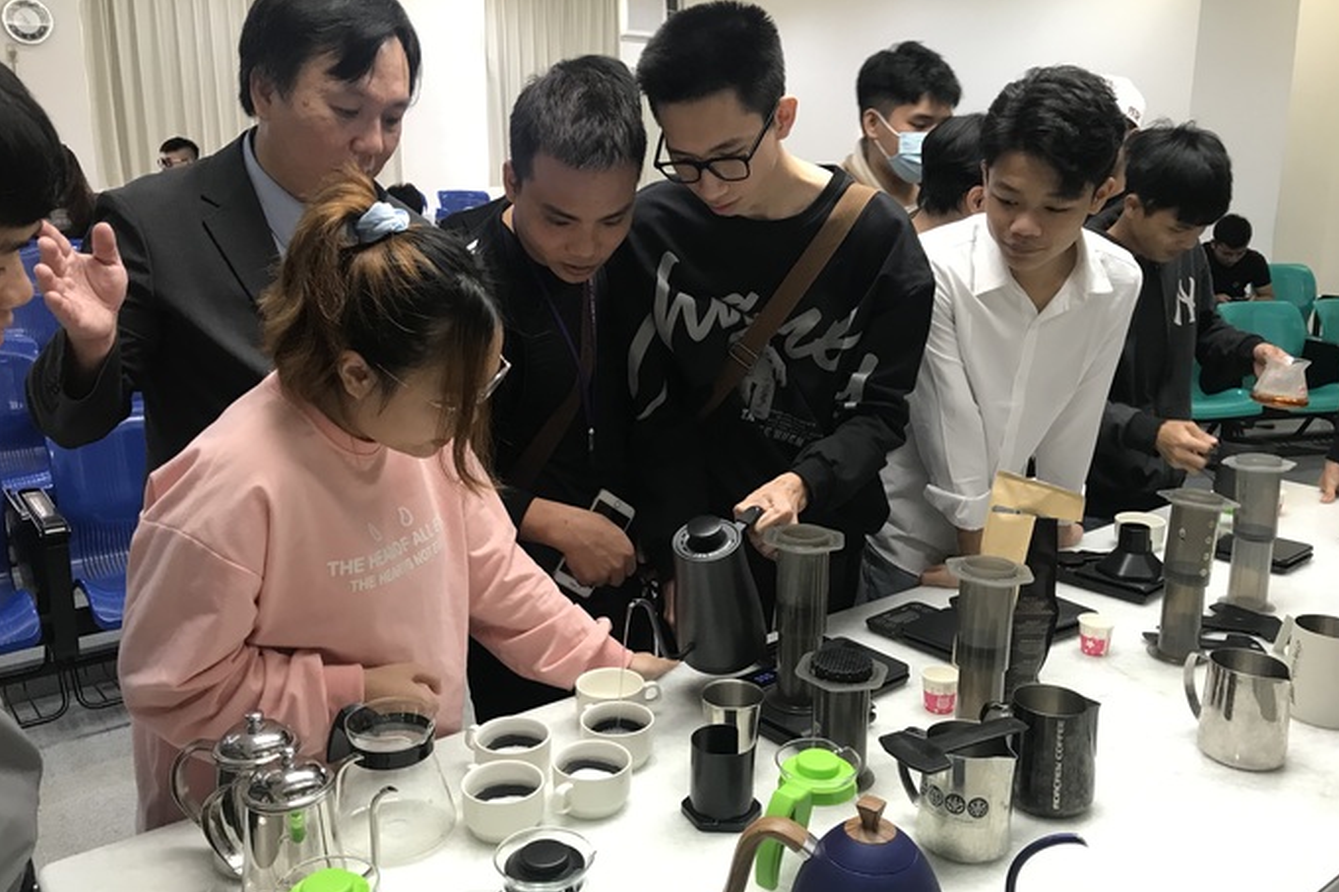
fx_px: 1115
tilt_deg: -12.3
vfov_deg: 43.6
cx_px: 670
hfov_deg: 61.9
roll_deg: +0.3
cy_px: 420
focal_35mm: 30
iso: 40
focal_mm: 3.99
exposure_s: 1/20
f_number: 1.8
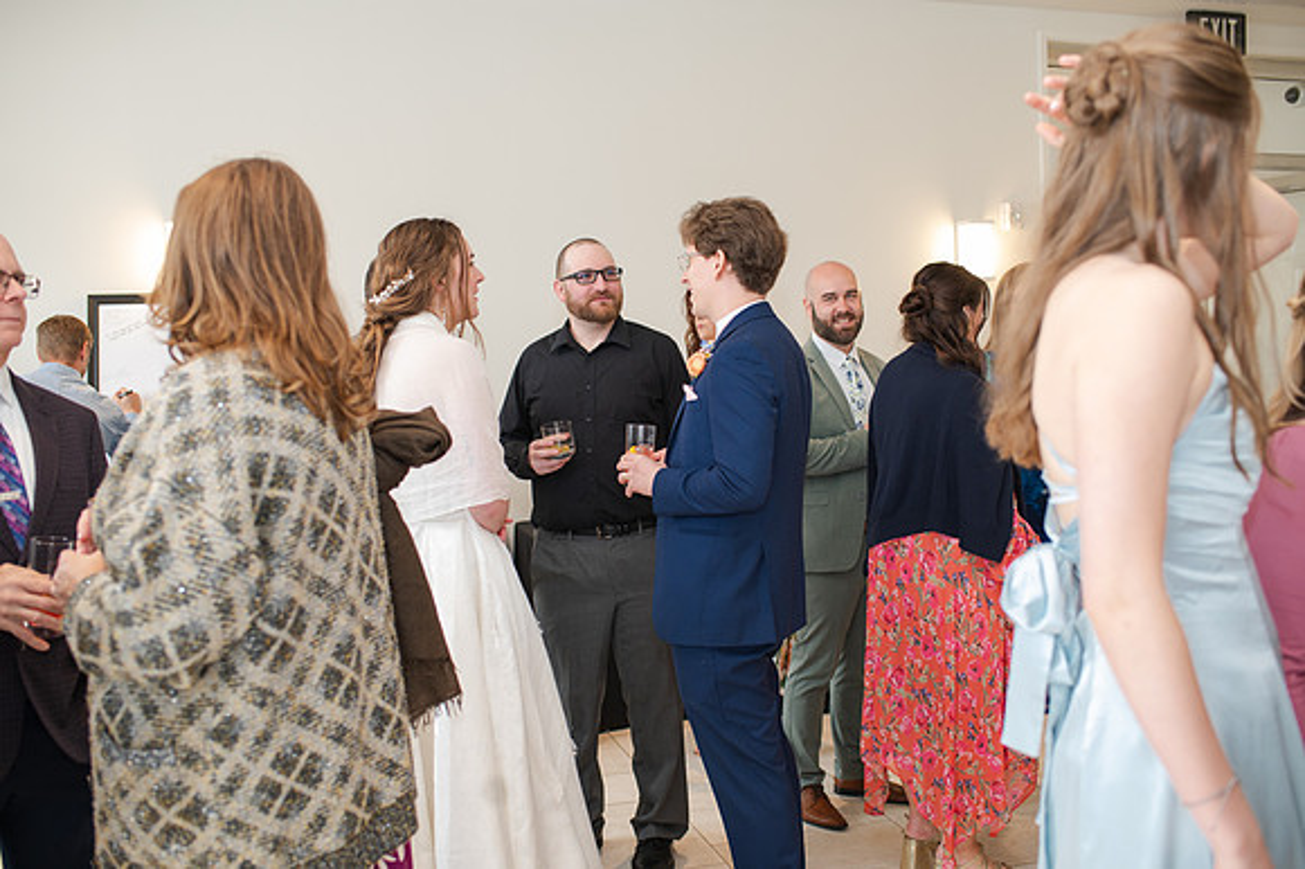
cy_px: 434
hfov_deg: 54.5
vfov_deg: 37.8
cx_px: 652
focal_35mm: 35
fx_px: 1268
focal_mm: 35
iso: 800
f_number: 3.2
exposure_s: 1/200
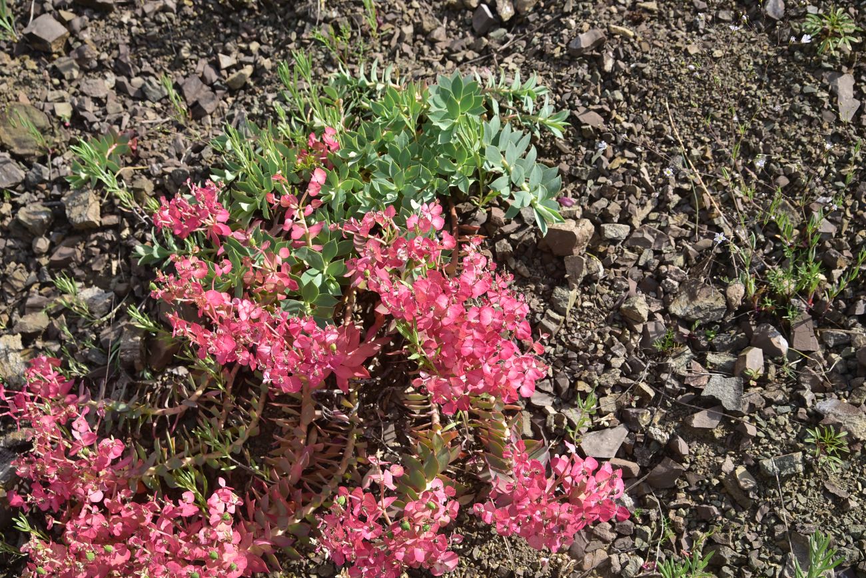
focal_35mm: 50
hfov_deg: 39.6
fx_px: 1203
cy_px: 289
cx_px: 433
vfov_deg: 27.0
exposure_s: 1/125
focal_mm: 50
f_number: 11
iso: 125
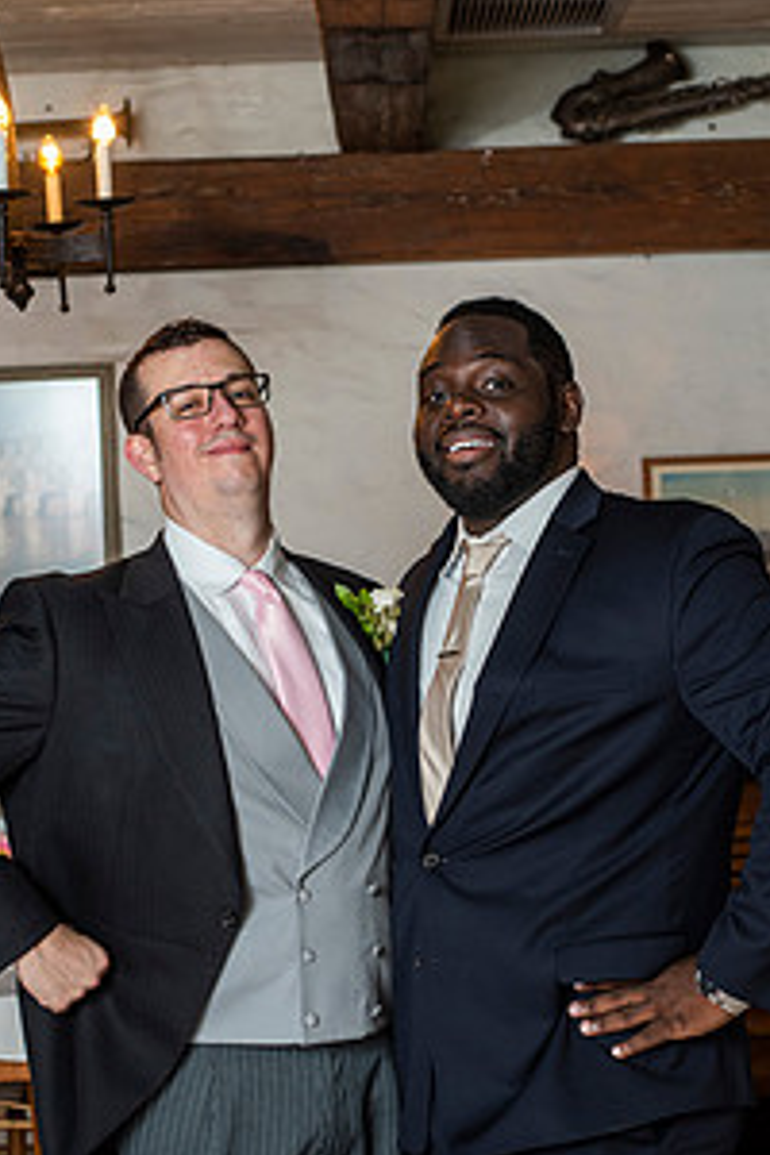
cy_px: 735
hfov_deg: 18.2
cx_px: 373
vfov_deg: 26.9
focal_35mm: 75
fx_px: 2406
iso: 500
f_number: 4
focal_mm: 50
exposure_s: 1/80
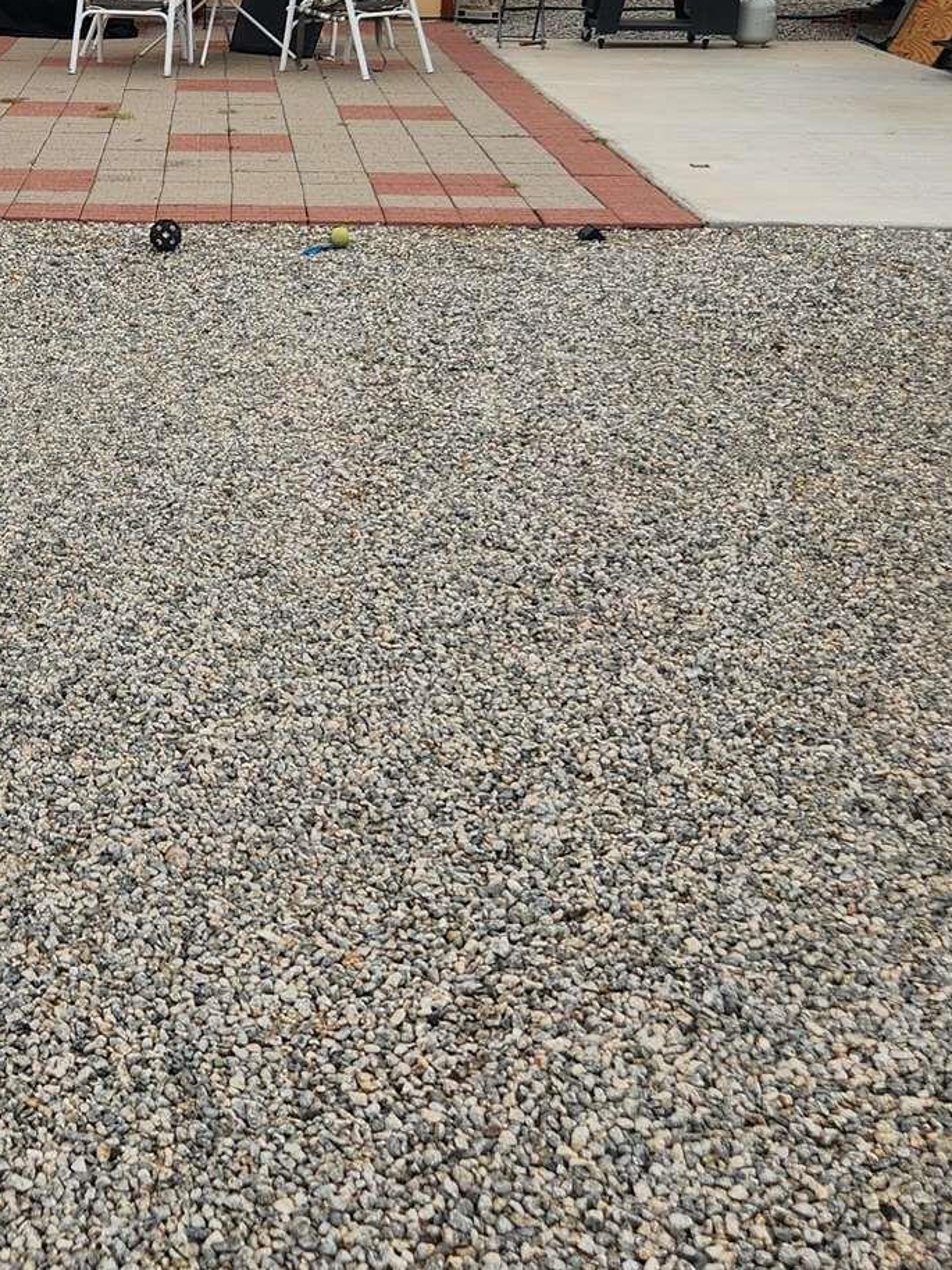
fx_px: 2128
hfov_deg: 24.6
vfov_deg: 32.8
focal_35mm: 58
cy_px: 363
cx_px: 121
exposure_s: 1/845
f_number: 1.8
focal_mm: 5.4
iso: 20
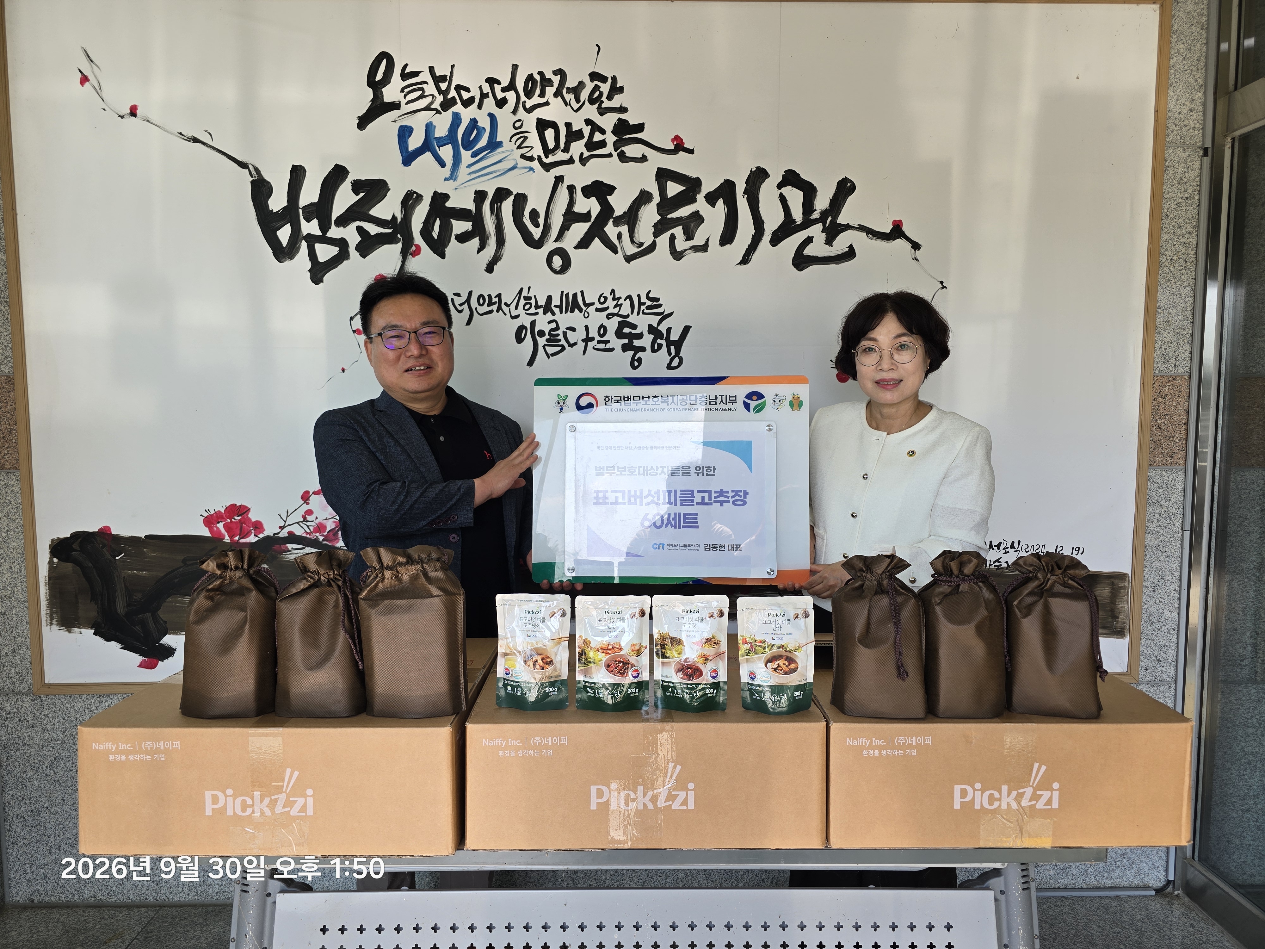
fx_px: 841
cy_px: 474
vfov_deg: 58.9
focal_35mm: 23
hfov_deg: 73.9
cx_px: 632
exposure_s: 1/130
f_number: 1.7
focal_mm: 6.3
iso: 12
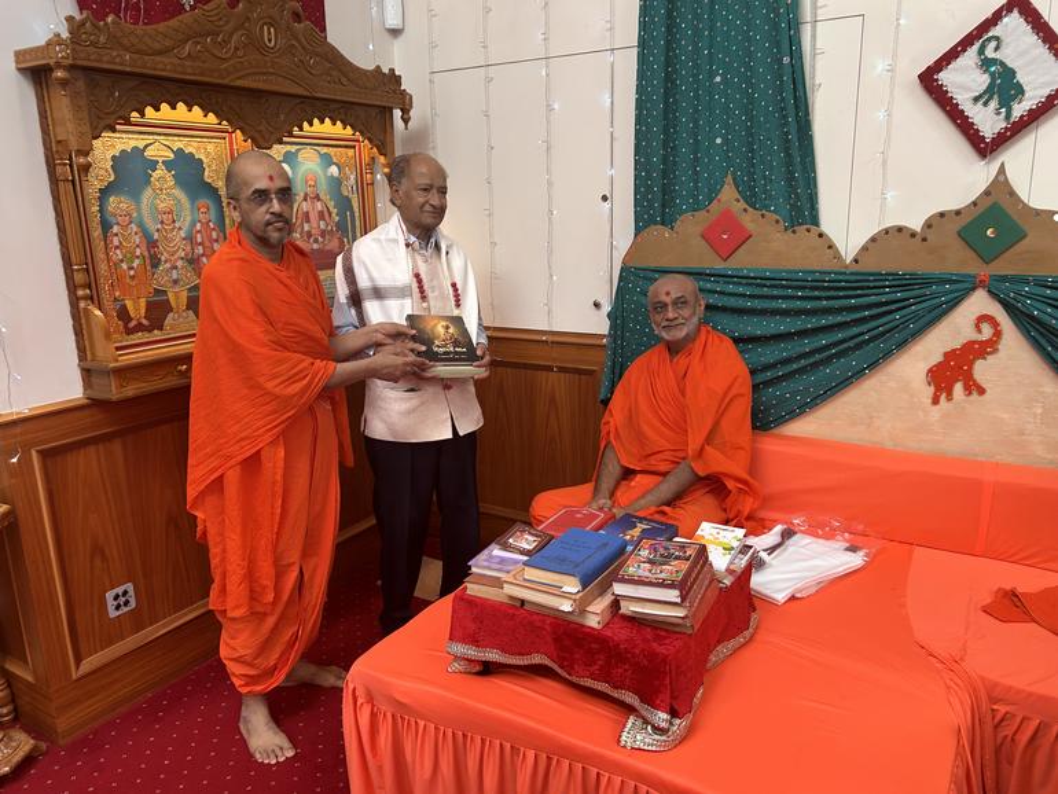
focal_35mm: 26
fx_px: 795
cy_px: 397
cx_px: 529
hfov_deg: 67.3
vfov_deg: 53.1
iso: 80
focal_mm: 5.7
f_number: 1.5
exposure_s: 1/100
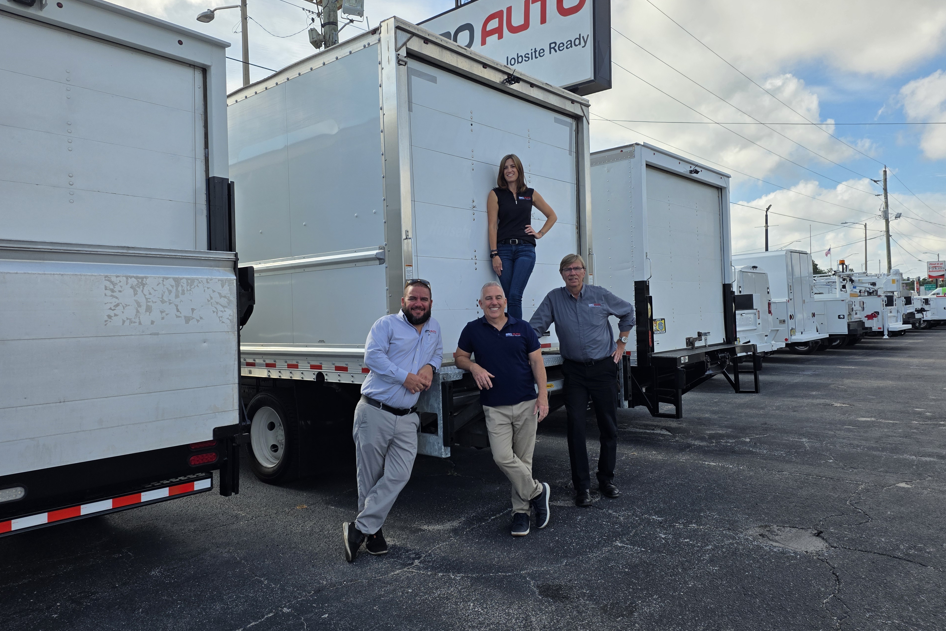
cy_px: 313
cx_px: 477
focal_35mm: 25
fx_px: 657
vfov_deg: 51.3
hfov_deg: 71.5
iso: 80
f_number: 1.7
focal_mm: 6.25
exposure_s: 1/5608
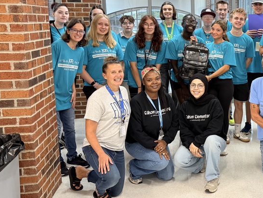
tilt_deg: -9.8
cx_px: 243
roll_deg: +0.0
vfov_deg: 32.1
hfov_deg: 38.8
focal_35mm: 45
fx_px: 342
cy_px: 75
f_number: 1.78
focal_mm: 6.76
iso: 250
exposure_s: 1/120
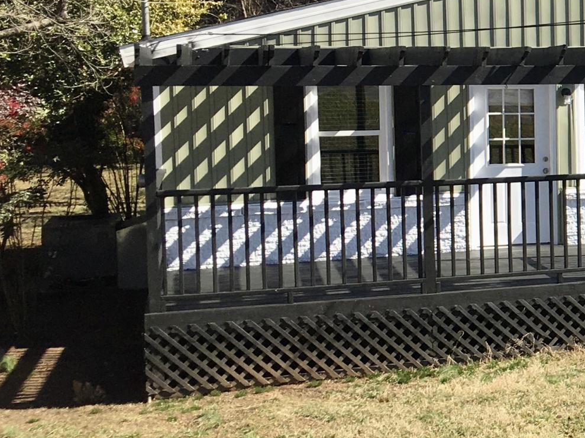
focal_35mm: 88
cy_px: 147
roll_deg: -0.9
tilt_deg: -1.9
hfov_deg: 19.4
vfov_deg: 16.7
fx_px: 1487
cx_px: 878
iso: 25
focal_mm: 4.15
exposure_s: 1/836
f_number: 2.2
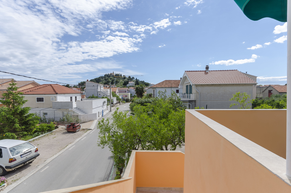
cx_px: 146
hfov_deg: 92.6
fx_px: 139
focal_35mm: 17
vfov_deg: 69.4
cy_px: 96
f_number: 9
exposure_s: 1/160
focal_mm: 11.5
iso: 100
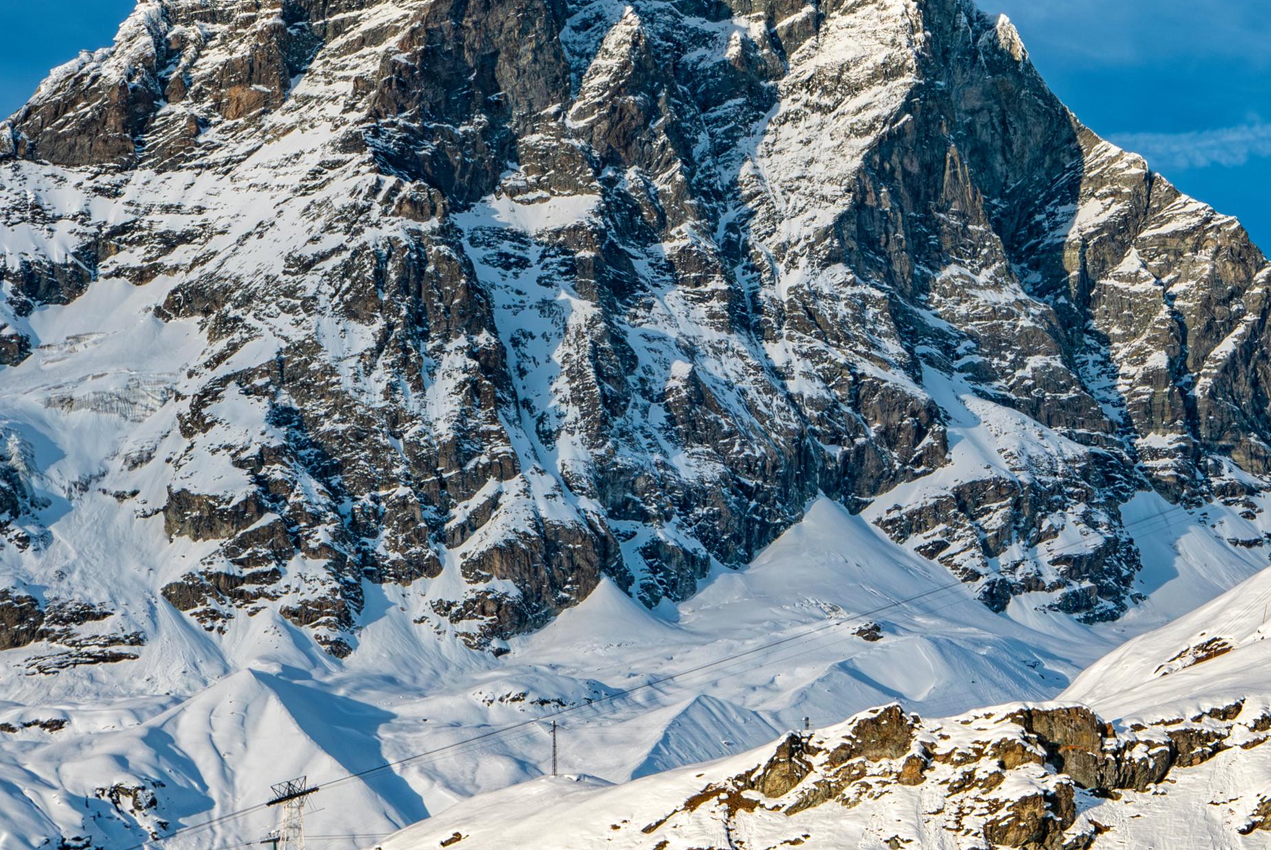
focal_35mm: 122
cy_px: 288
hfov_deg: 16.7
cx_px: 890
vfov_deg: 11.2
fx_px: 4311
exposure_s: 1/320
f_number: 11
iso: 200
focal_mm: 34
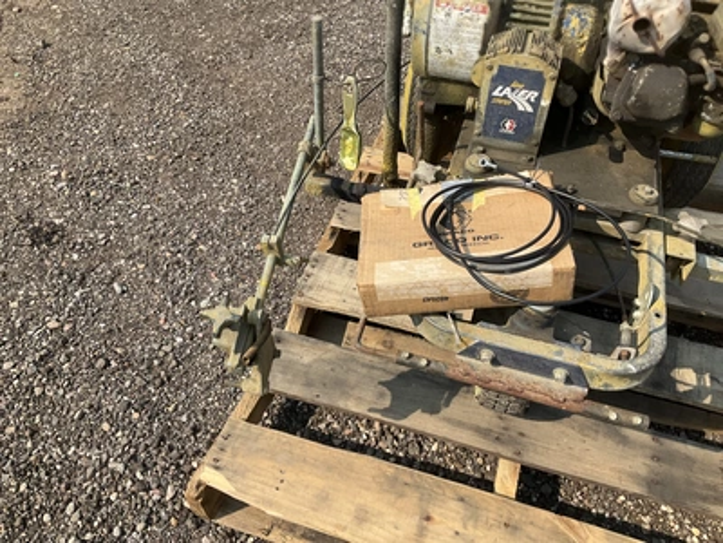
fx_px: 606
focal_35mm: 29
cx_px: 362
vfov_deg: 48.2
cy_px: 272
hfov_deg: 61.7
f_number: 1.8
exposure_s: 1/1250
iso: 25
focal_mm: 3
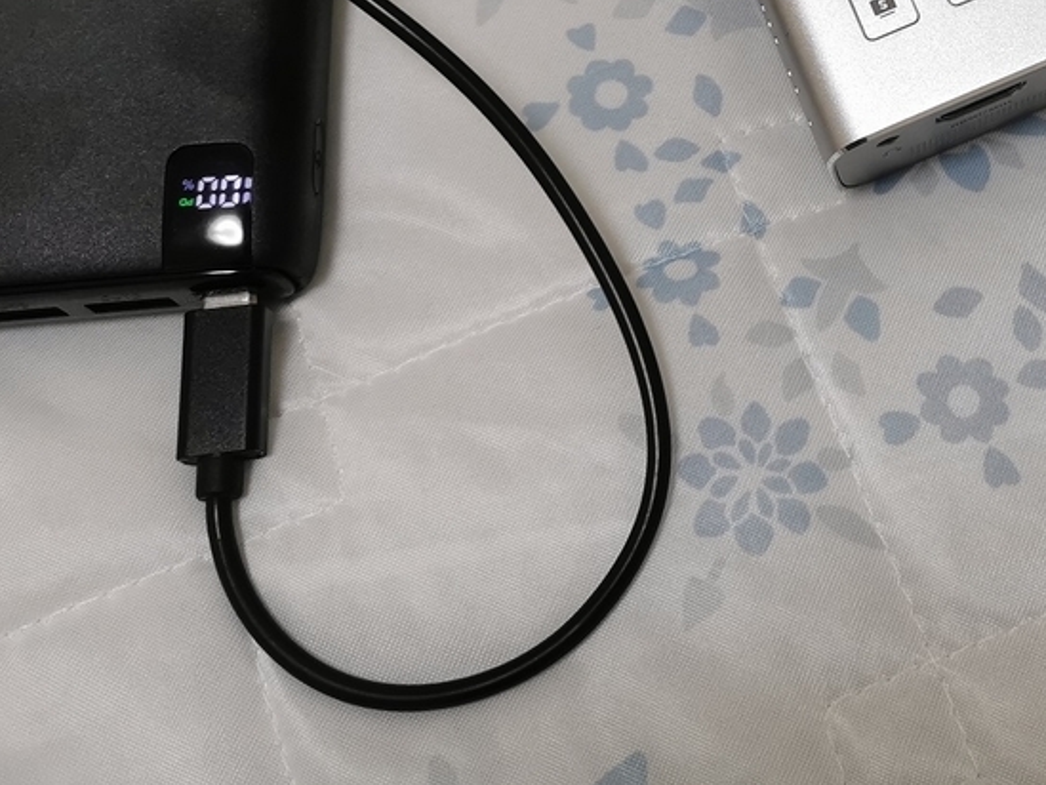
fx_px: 1783
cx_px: 1000
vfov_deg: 23.5
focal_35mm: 59
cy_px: -44
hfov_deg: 30.8
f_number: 1.8
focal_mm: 5.58
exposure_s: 1/100
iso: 125
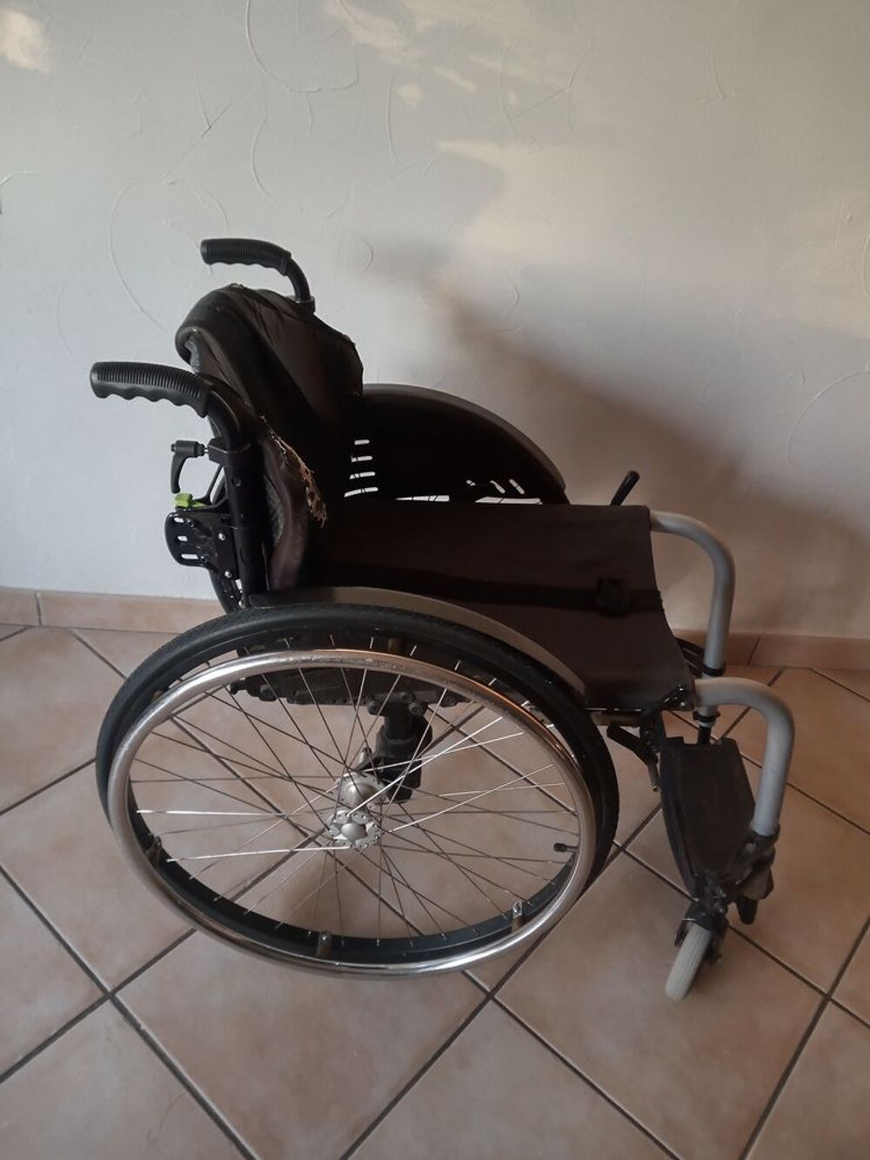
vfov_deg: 81.7
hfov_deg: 66.0
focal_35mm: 20
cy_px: 580
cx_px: 435
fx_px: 670
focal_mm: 3.52
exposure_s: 1/25
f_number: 2
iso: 388
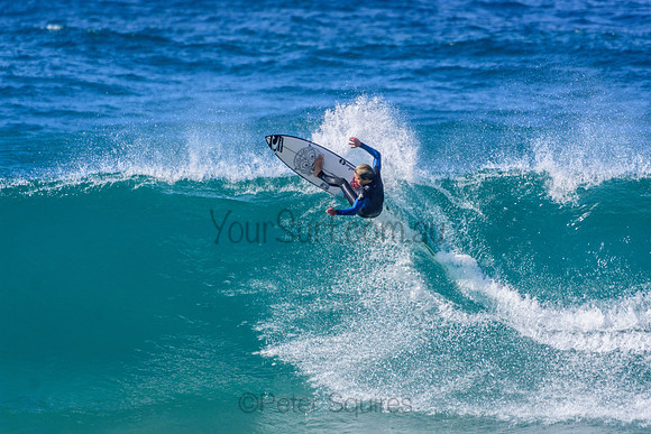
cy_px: 217
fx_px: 13565
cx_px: 326
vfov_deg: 1.8
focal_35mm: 750
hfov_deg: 2.7
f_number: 5.6
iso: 400
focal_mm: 500
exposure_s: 1/2000
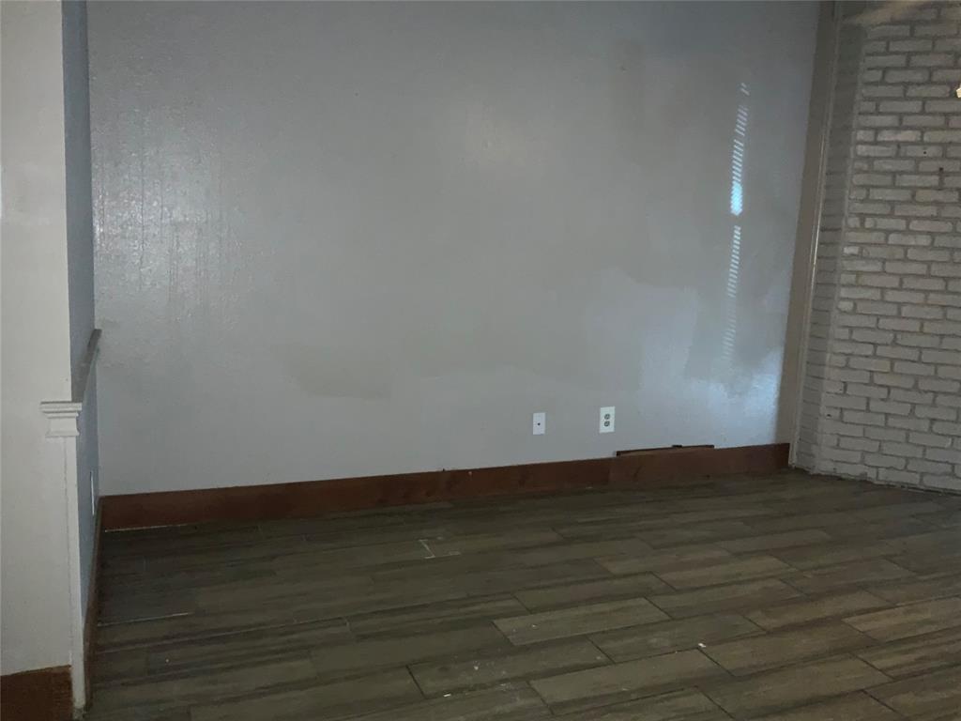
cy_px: 360
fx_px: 805
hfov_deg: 61.7
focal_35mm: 29
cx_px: 480
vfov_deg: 48.2
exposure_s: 1/29
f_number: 1.8
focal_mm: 3
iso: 160
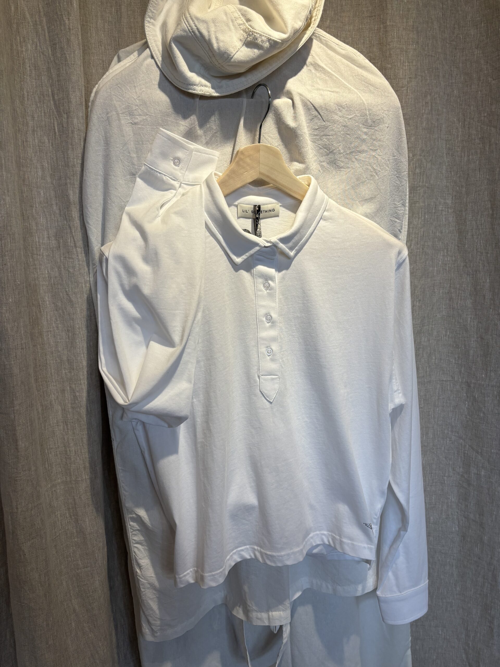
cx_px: 250
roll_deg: +2.3
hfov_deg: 53.1
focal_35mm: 26
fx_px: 501
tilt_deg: -10.4
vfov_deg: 67.3
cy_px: 334
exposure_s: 1/225
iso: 40
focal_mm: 5.96
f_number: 1.6
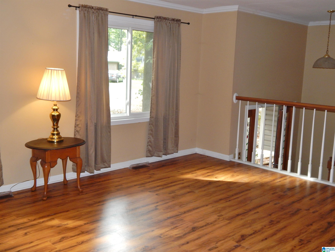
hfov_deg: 49.0
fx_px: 368
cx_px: 168
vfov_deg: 37.7
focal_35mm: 38
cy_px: 126
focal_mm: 6.8
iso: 200
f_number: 3.4
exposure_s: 1/30
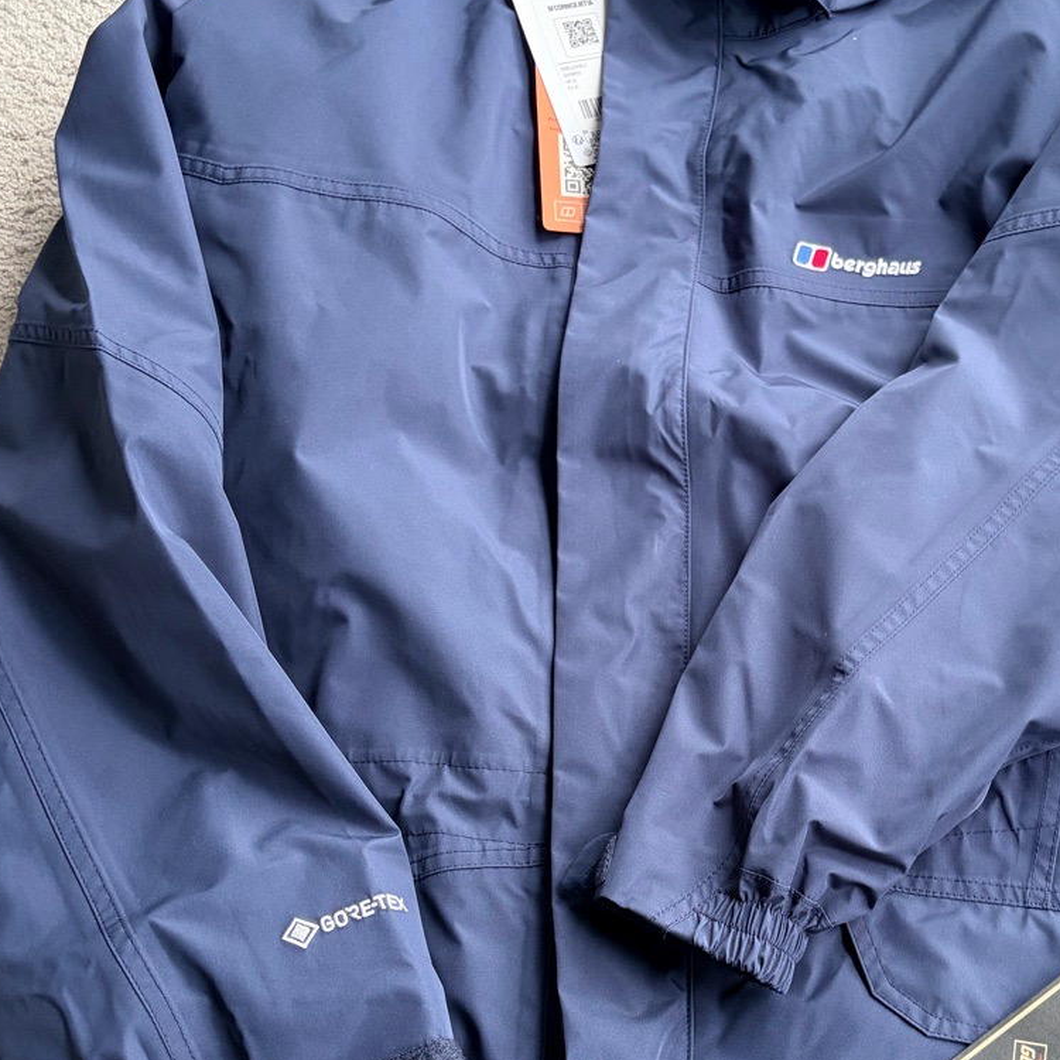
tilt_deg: -64.5
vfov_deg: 34.6
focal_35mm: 49
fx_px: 1698
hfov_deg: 34.1
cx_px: 759
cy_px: 616
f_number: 1.6
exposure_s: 1/60
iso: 160
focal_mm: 5.96
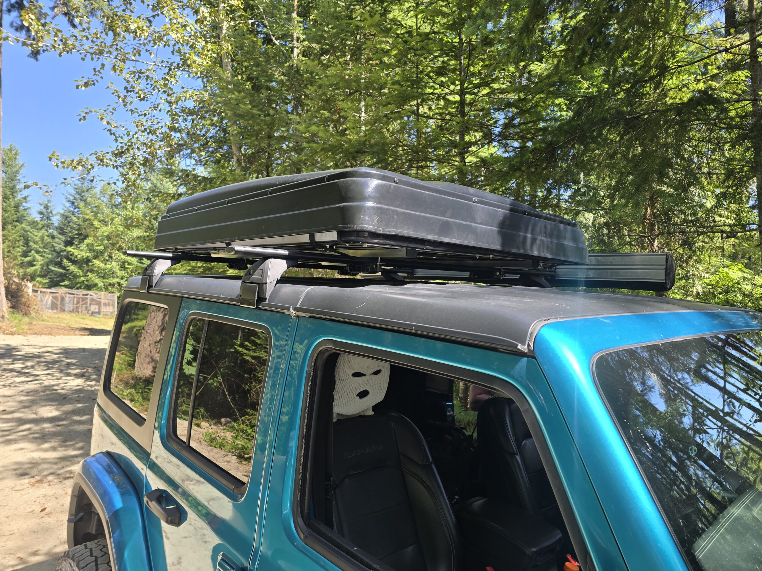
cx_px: 381
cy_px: 286
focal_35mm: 23
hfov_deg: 73.9
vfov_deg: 58.9
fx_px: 506
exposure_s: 1/202
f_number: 1.7
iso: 12
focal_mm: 6.3
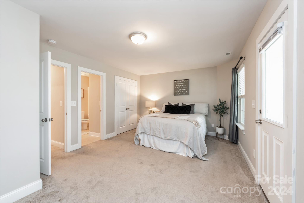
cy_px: 102
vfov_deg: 81.2
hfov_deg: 104.2
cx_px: 152
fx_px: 118
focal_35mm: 14
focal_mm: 14
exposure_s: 1/1.25
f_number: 8
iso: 200
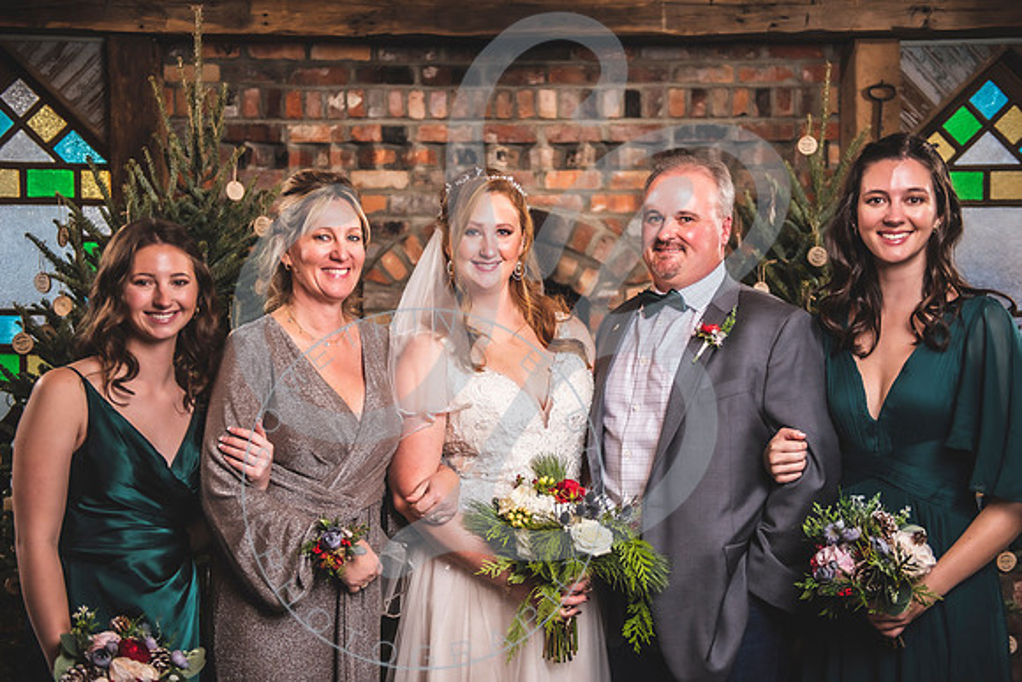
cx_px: 511
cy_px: 341
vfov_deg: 27.9
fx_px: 1374
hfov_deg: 40.8
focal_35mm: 48
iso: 200
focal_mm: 48
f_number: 2.8
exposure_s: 1/160
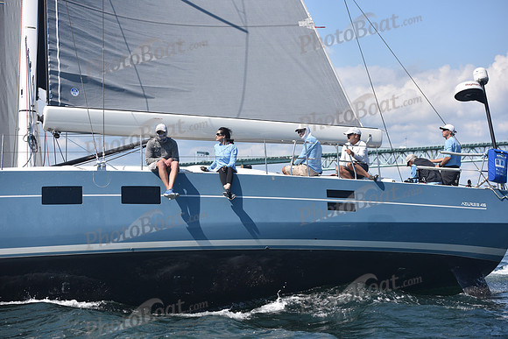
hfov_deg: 28.8
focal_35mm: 70
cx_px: 254
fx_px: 988
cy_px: 170
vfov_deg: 19.5
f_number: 4.5
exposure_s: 1/1250
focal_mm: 70
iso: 250
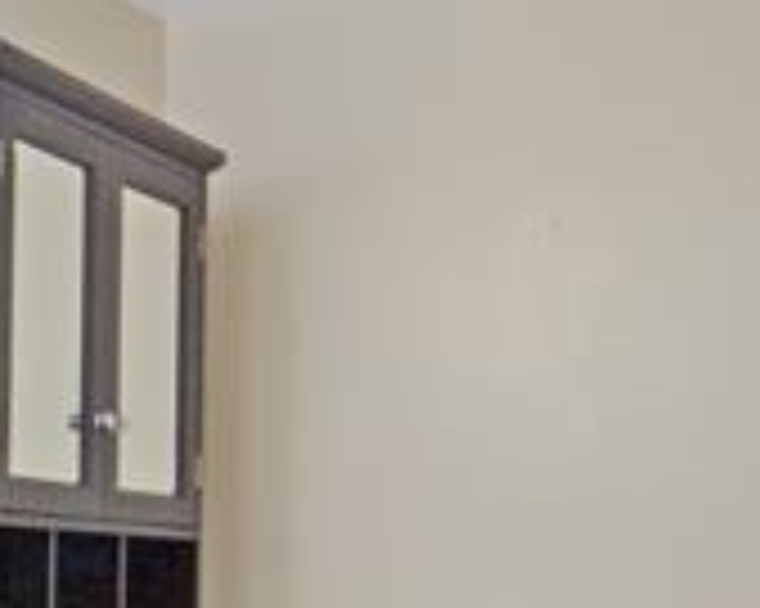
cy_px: 788
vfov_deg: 21.6
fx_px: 1439
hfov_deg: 25.4
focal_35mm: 64
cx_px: -238
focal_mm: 10
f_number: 5
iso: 400
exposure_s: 1/100
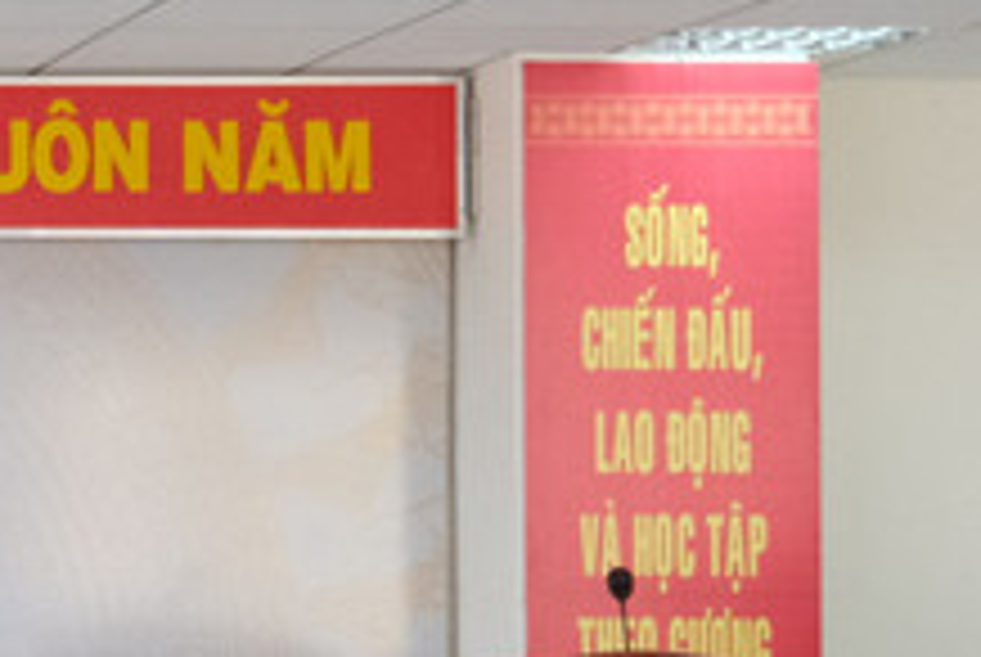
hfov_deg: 11.1
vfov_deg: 8.1
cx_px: -940
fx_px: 4611
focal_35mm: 169
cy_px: 405
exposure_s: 1/320
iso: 2500
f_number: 4
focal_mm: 27.5
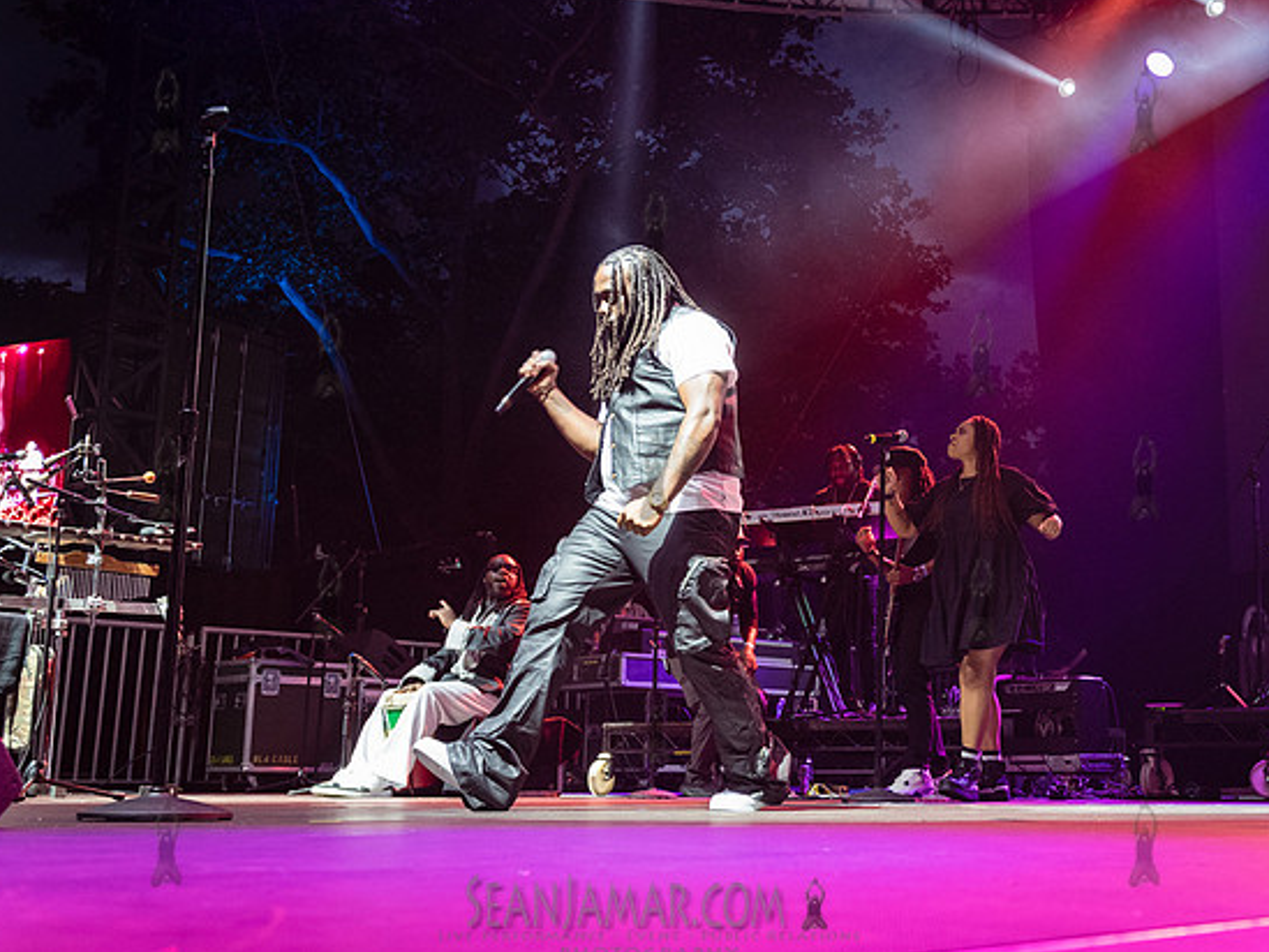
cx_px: 888
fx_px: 1613
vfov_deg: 32.9
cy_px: 444
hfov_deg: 42.1
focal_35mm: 44
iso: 3200
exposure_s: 1/250
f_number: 4
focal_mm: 32
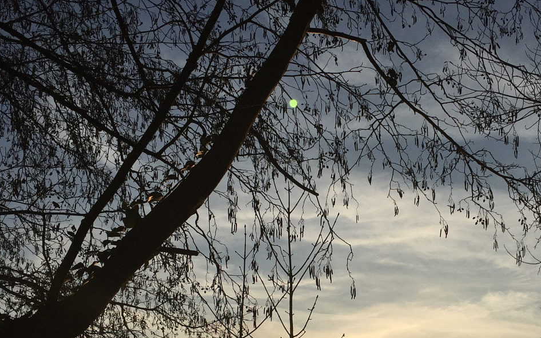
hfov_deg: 38.6
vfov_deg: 24.4
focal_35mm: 52
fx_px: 767
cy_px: 278
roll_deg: -0.7
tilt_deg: +18.4
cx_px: 339
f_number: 2.2
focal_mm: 4.15
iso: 32
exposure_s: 1/5650
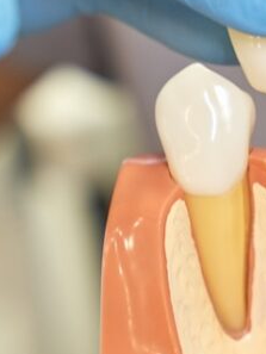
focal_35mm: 254
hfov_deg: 5.9
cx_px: 185
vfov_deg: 7.8
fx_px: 2601
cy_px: 111
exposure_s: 1/250
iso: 320
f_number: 3.2
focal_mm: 70
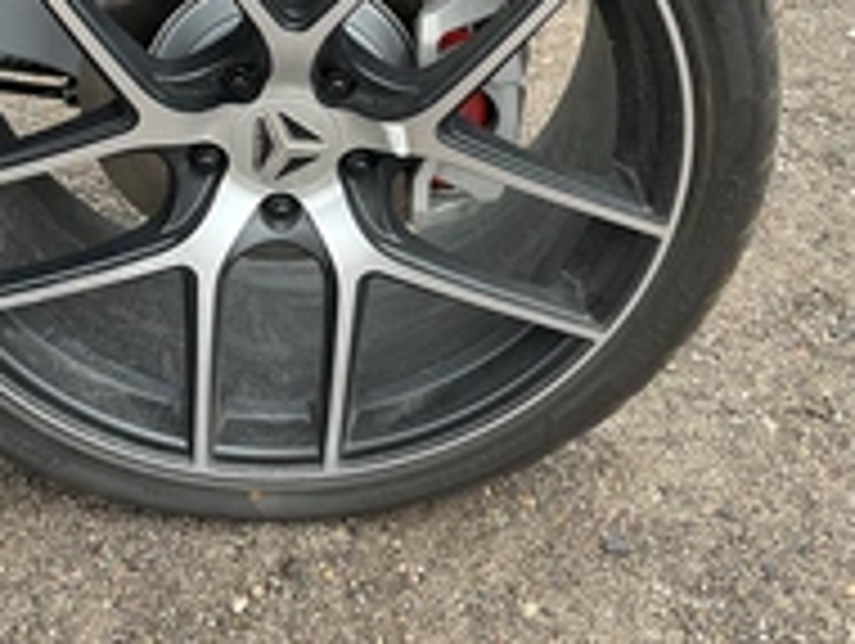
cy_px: 86
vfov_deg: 23.5
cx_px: 324
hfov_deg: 31.5
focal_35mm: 61
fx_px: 1509
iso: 25
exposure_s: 1/122
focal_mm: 3
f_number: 1.8
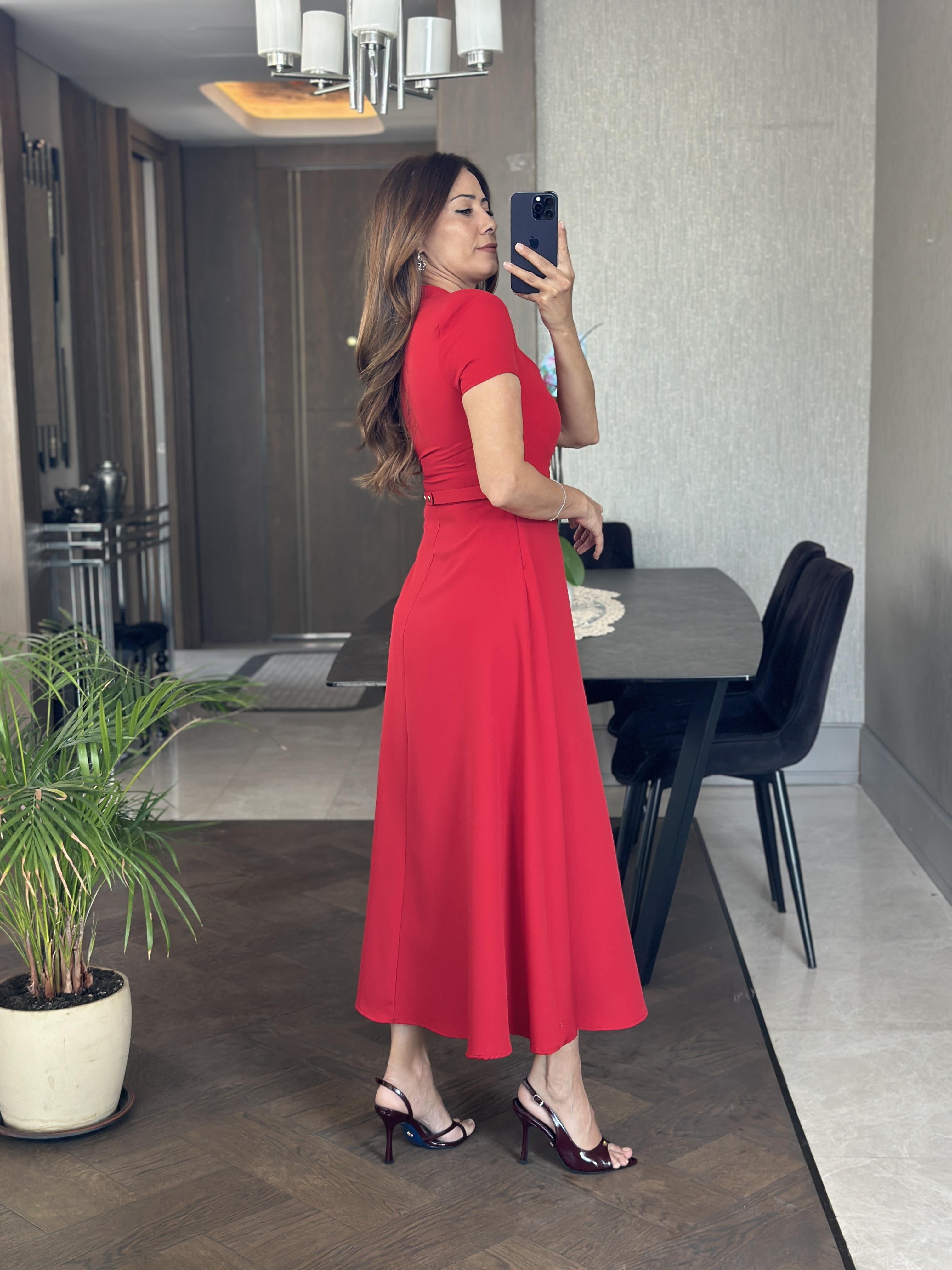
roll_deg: +0.7
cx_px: 476
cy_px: 635
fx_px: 1760
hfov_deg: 30.3
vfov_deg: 39.7
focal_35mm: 48
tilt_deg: -18.0
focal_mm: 6.86
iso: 125
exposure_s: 1/64
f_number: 1.78
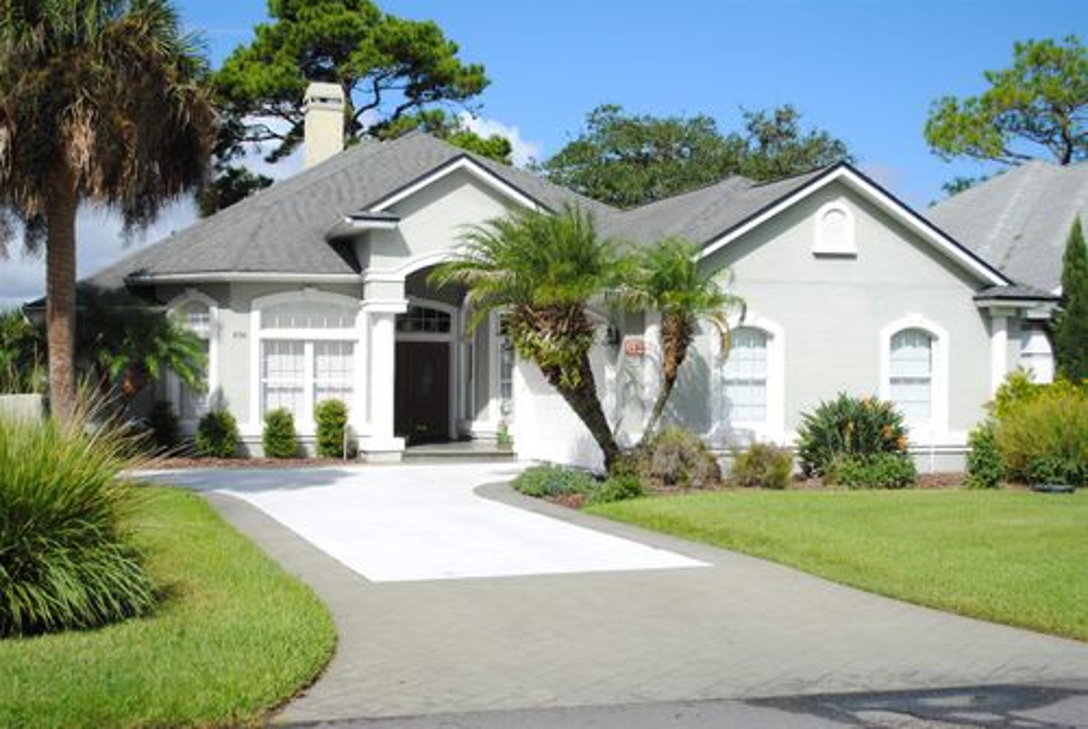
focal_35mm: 51
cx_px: 544
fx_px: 1544
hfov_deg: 38.8
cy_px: 364
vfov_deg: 26.6
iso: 100
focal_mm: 34
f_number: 5
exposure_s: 1/1000
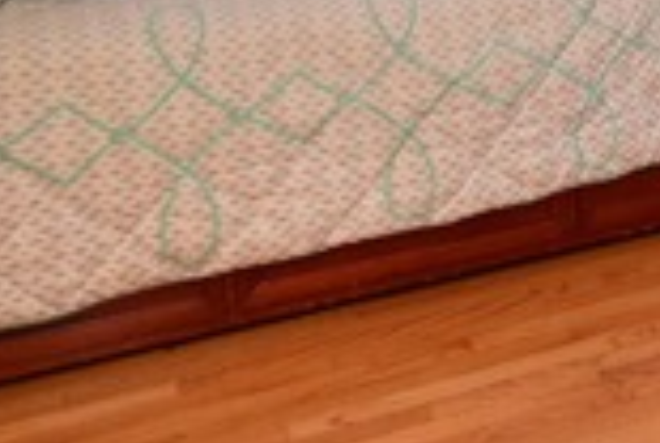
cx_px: 869
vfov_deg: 17.0
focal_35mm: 71
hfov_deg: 24.6
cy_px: -266
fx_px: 1305
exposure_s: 1/60
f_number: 6.3
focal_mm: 11.5
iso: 500
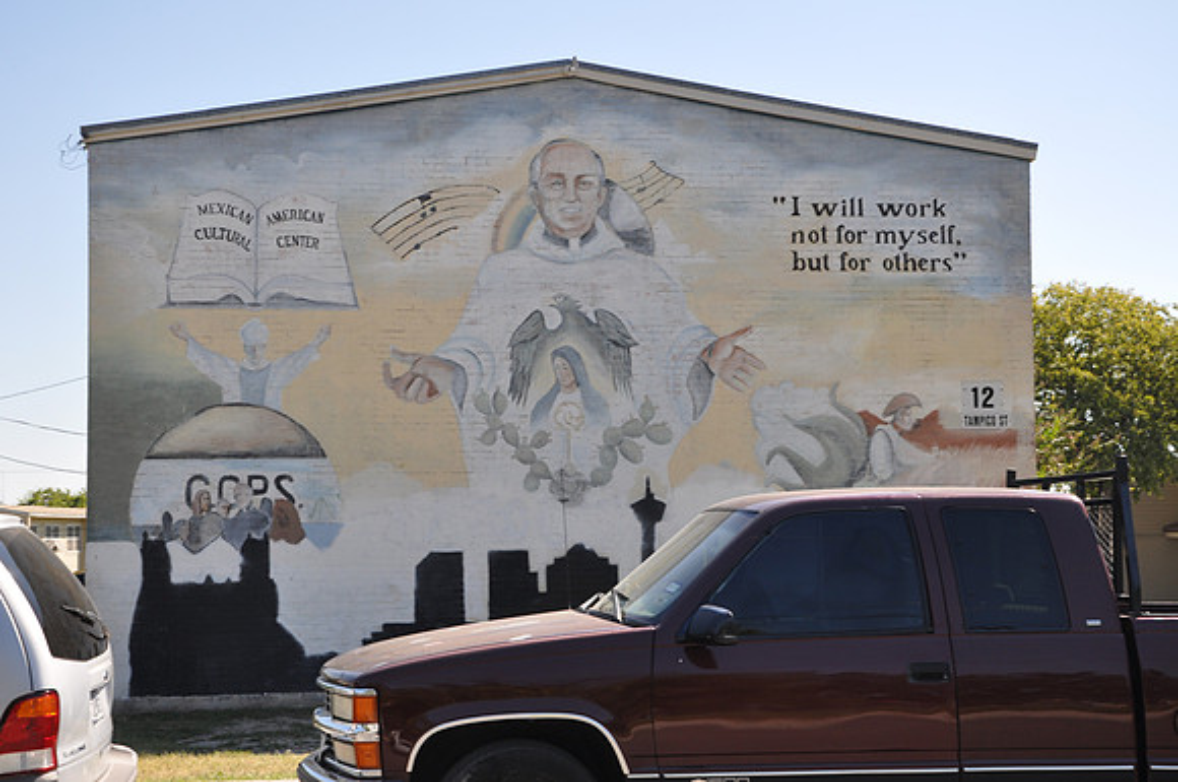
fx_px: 1961
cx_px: 589
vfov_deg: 22.6
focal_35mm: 60
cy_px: 391
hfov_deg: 33.4
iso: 200
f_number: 9
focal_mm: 40
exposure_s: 1/80
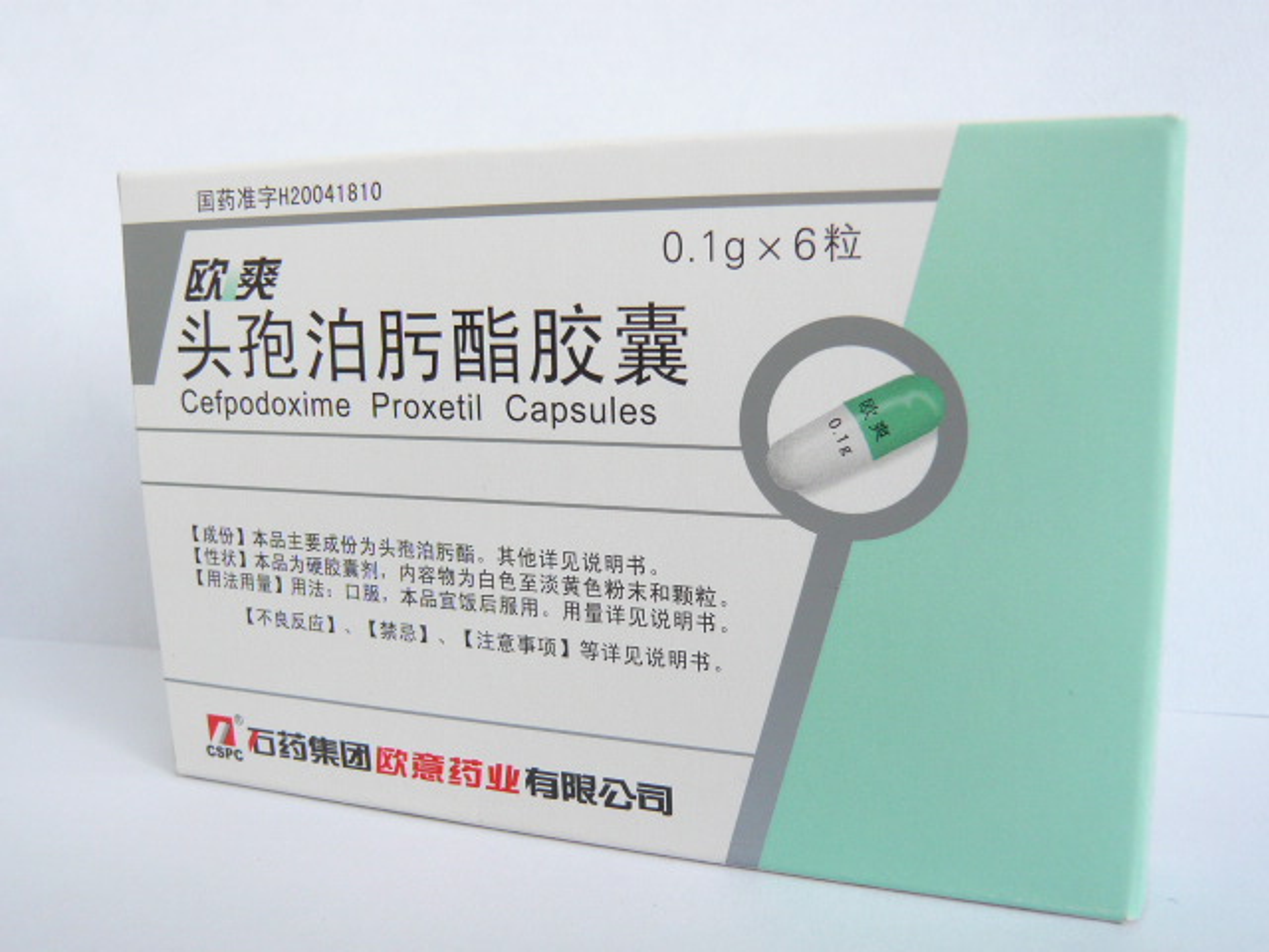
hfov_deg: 52.6
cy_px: 476
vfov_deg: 40.7
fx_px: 1283
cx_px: 634
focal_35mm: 35
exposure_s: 1/60
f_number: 2.8
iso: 100
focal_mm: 4.6
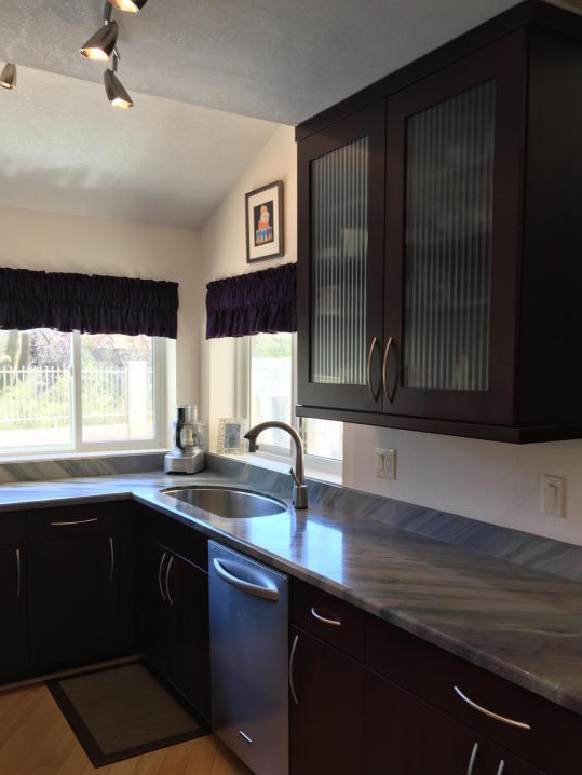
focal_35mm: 31
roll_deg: -0.5
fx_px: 695
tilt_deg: -3.7
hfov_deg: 45.5
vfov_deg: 58.3
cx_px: 304
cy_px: 413
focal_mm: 4.15
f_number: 2.2
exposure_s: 1/60
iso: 25
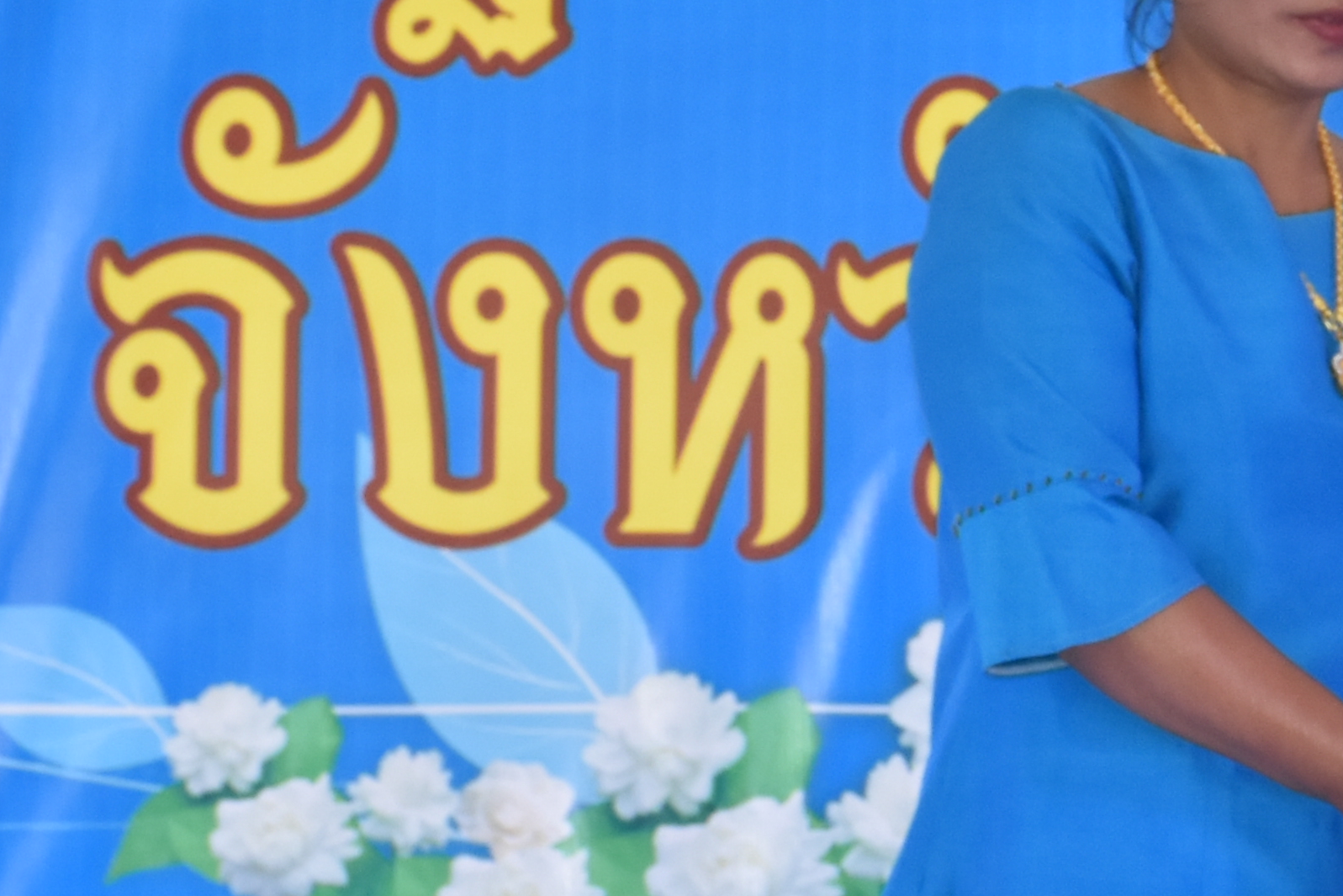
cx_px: 2229
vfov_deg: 4.7
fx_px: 10931
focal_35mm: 293
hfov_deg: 6.9
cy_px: 938
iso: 800
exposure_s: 1/200
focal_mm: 52
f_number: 9
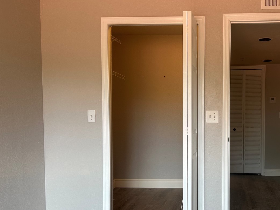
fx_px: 299
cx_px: 211
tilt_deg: -2.5
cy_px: 130
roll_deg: -0.3
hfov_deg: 48.2
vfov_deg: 38.4
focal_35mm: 37
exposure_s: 1/121
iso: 125
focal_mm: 6.86
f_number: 1.78
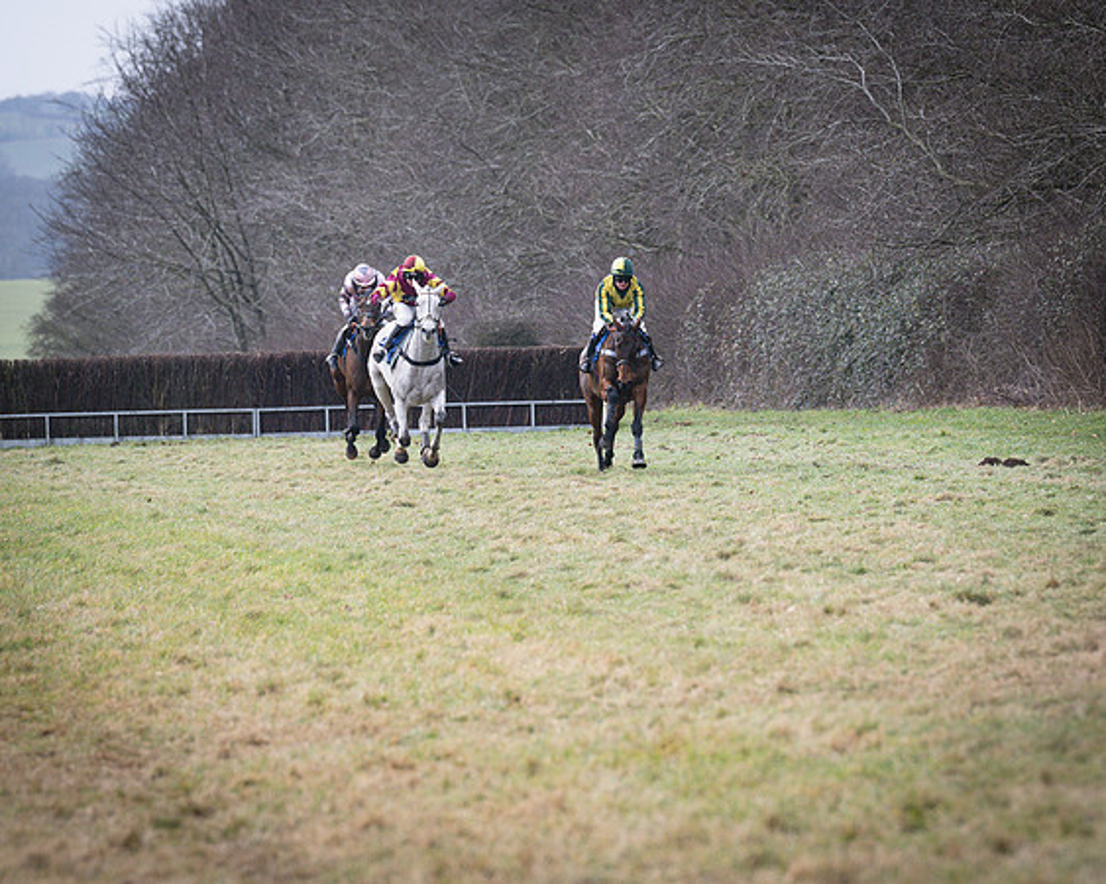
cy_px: 442
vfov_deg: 4.6
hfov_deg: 5.7
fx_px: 11060
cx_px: 553
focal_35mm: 338
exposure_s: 1/1000
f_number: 5
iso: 400
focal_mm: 200
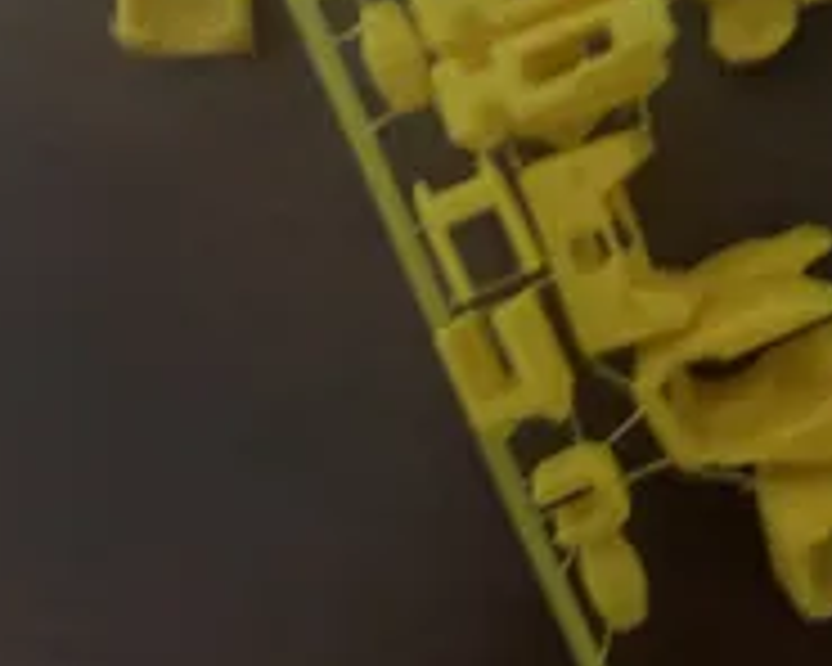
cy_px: 148
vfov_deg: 27.2
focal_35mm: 55
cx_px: 639
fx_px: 1354
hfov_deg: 33.4
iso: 400
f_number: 1.6
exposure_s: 1/40
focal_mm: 4.2
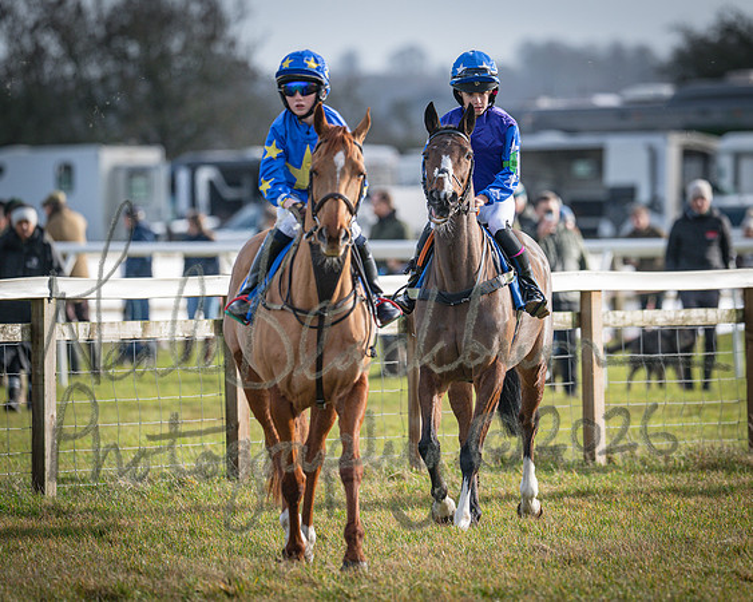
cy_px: 259
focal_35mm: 536
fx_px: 11932
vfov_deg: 2.9
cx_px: 416
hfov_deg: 3.6
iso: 400
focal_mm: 400
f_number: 5
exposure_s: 1/1250
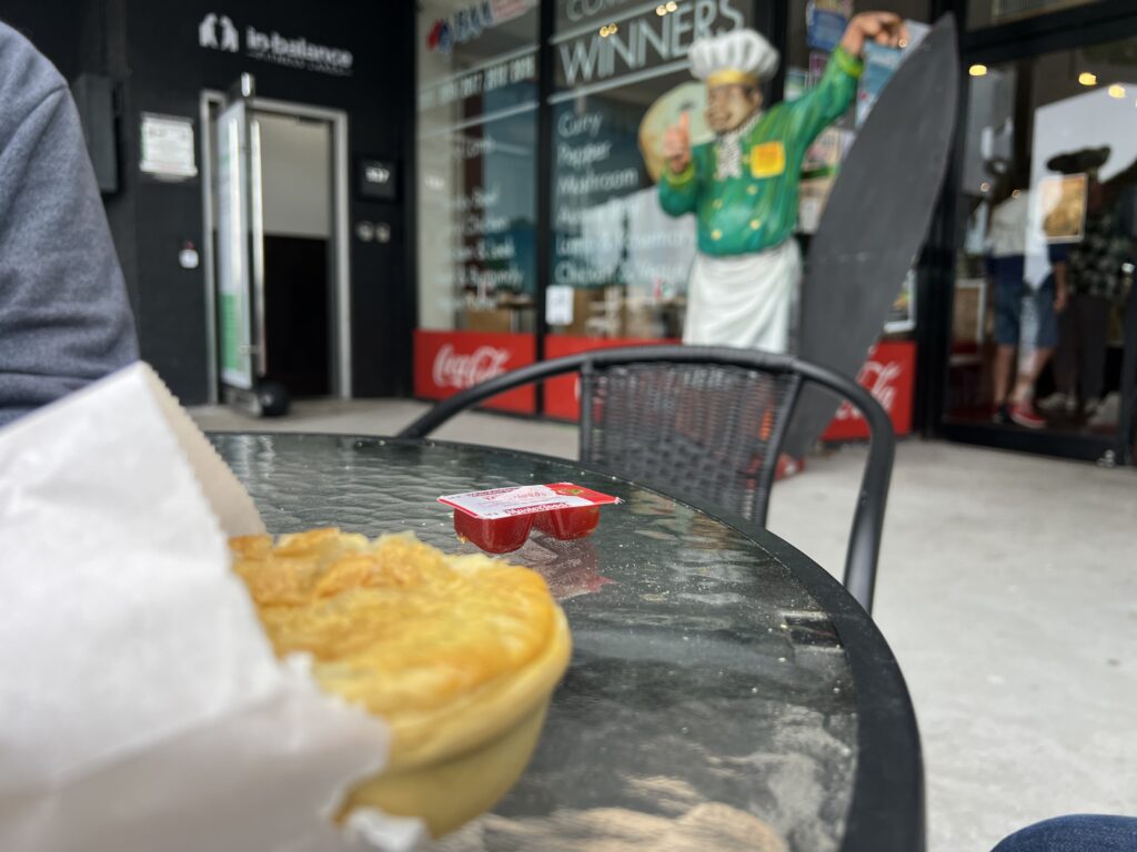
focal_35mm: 26
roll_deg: +0.1
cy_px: 426
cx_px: 568
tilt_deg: -5.2
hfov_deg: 67.3
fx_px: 854
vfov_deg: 53.1
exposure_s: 1/827
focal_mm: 5.7
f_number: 1.5
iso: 50
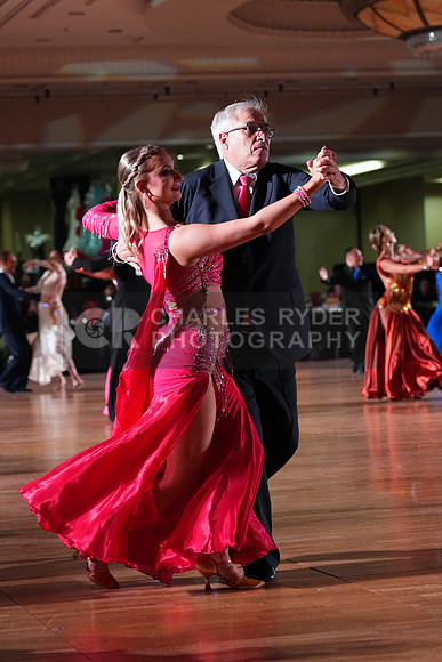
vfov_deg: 18.3
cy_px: 331
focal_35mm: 112
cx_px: 221
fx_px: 2061
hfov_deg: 12.2
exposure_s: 1/400
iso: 8000
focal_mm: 112
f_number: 5
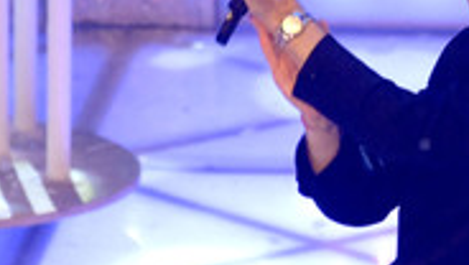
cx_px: 544
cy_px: 171
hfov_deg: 1.7
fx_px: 15937
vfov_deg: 1.0
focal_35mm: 1280
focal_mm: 500
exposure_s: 1/320
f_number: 6.3
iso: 12800
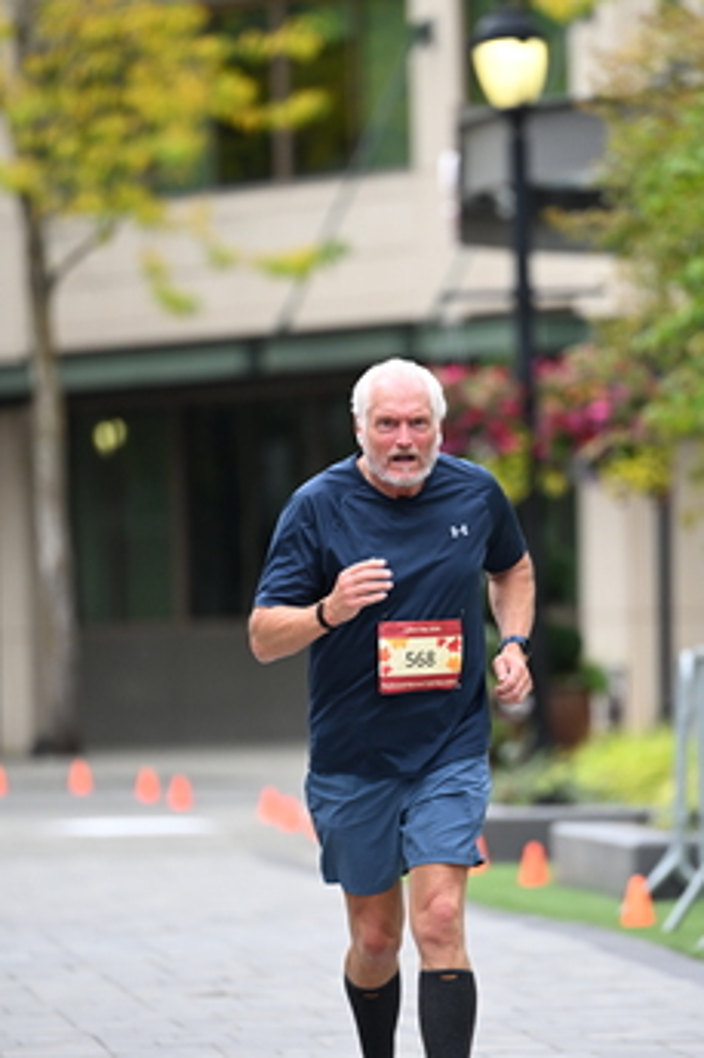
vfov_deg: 6.4
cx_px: 466
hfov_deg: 4.3
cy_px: 532
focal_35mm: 320
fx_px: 9395
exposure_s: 1/1250
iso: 640
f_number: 2.8
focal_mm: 200
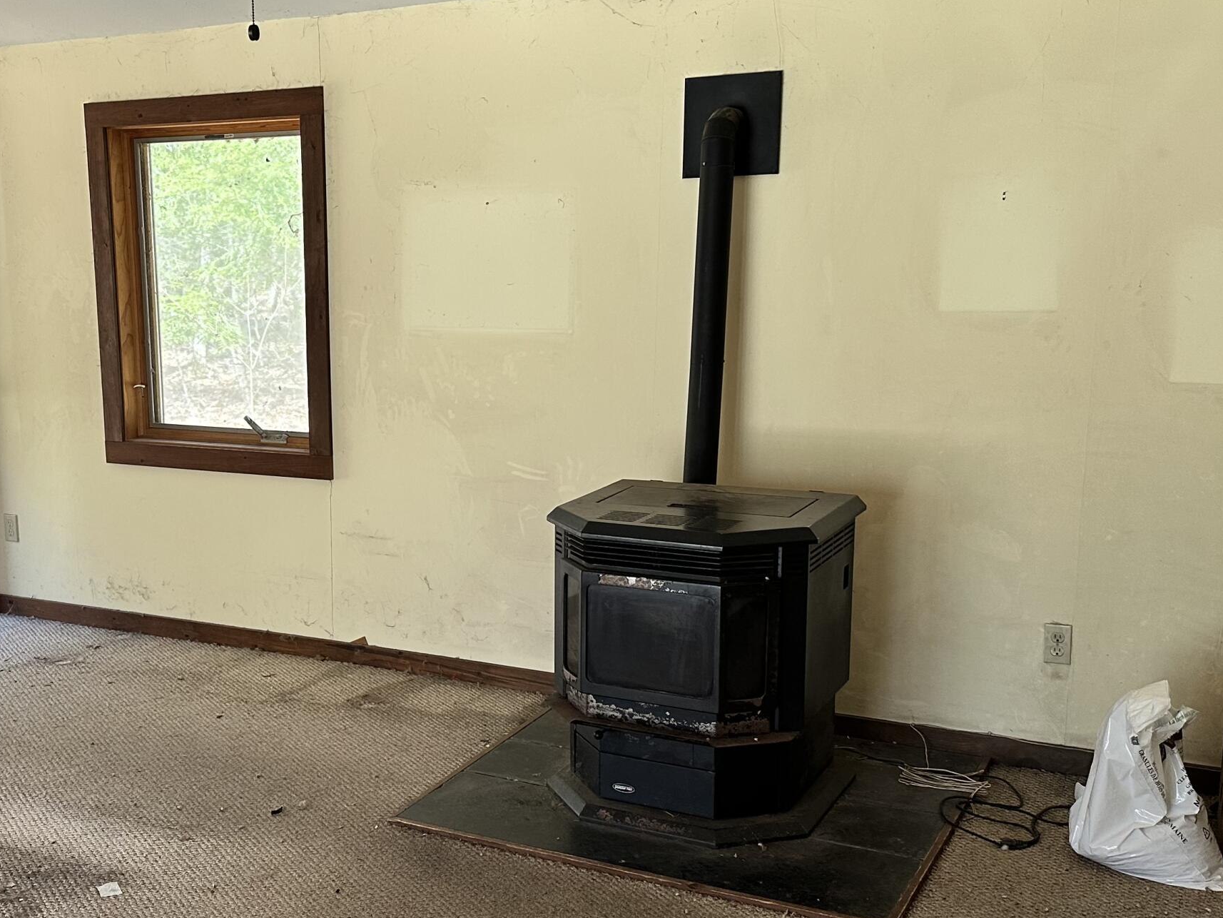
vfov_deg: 34.3
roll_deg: +0.9
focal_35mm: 42
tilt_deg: -10.8
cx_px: 378
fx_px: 1484
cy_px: 514
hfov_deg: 43.9
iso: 160
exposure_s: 1/121
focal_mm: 6.86
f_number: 1.78
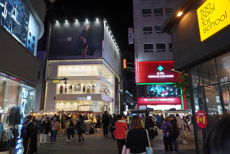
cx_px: 115
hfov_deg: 73.7
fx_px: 153
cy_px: 77
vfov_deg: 53.1
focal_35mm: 24
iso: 800
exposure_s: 1/100
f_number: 5.6
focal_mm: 24
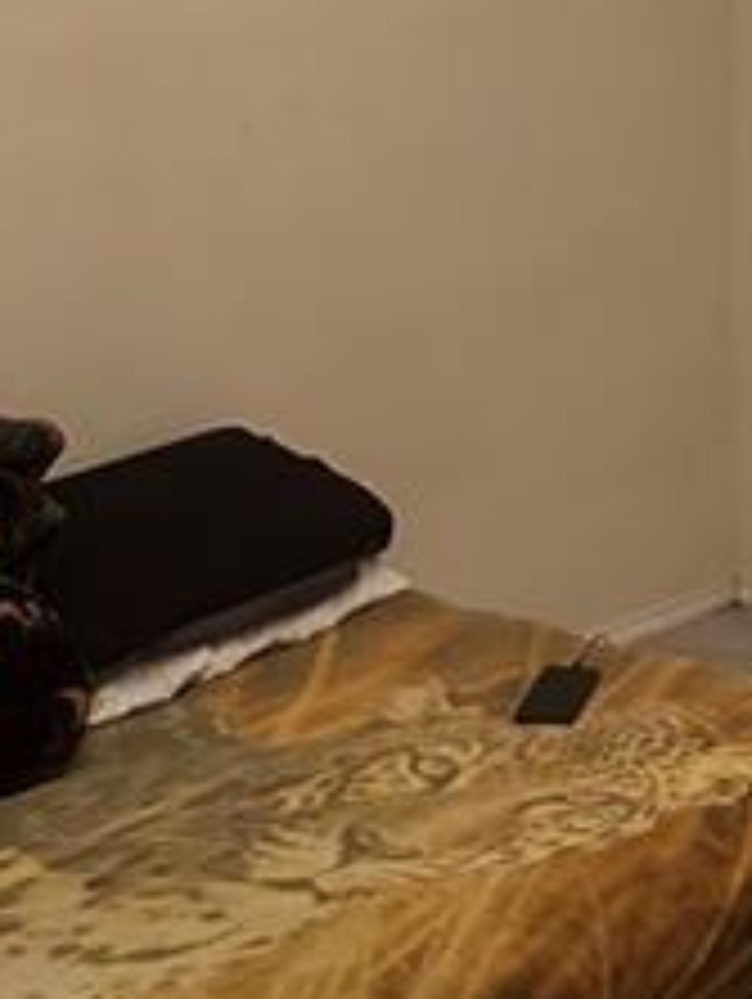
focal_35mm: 83
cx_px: 531
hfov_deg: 17.7
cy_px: 230
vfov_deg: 23.3
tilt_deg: -8.1
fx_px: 2400
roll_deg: +0.4
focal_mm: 6.86
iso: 640
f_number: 1.78
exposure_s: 1/60
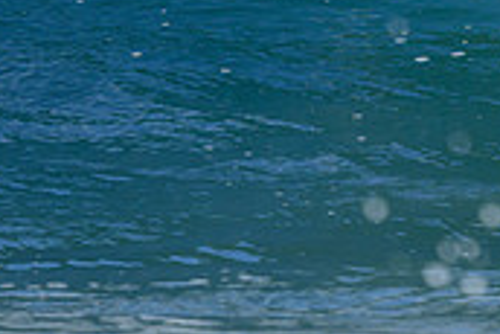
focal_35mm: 2939
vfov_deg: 0.5
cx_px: 746
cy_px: -205
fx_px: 40853
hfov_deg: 0.7
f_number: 6.3
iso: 280
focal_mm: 800
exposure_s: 1/2000
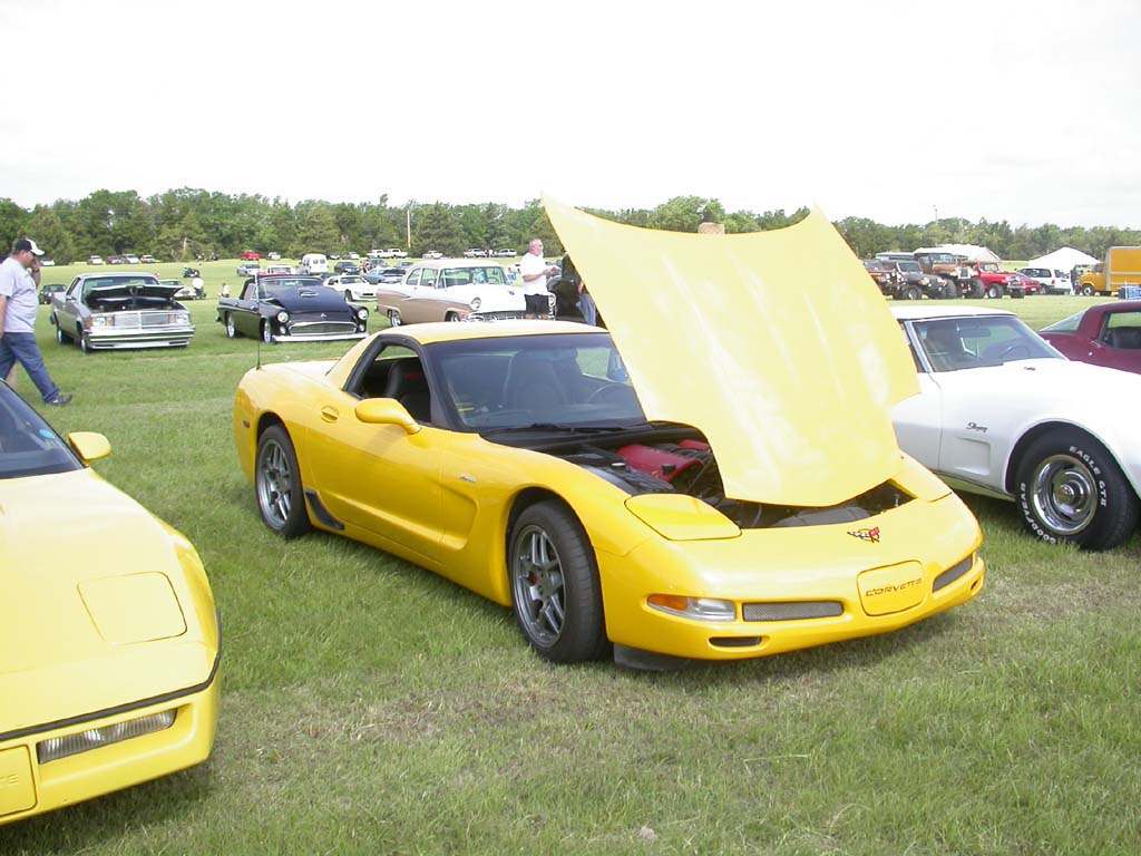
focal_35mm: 38
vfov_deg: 37.7
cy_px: 428
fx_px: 1253
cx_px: 570
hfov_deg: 49.0
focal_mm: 7.85
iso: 100
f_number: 2.6
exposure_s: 1/1000
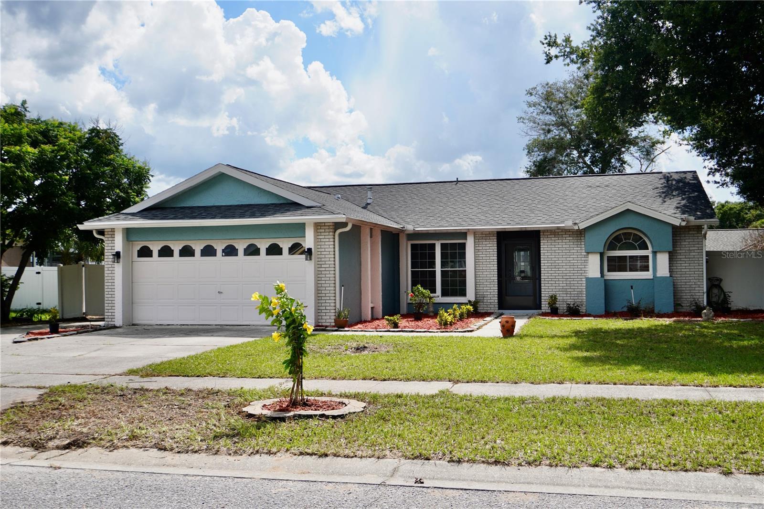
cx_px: 382
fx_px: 796
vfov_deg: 35.5
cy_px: 254
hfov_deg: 51.3
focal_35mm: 38
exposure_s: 1/640
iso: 100
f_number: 5.6
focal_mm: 25
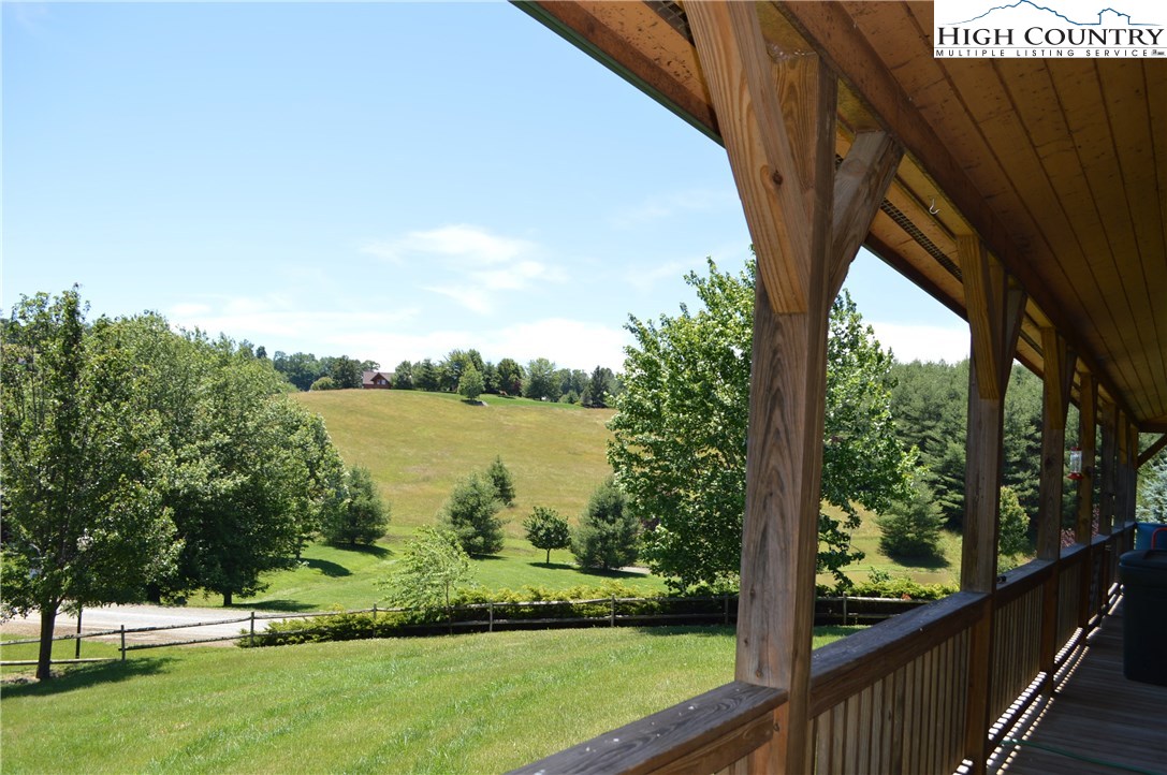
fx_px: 874
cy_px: 388
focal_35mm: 27
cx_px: 584
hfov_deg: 67.4
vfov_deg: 47.8
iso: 100
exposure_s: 1/200
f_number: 5.6
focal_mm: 18
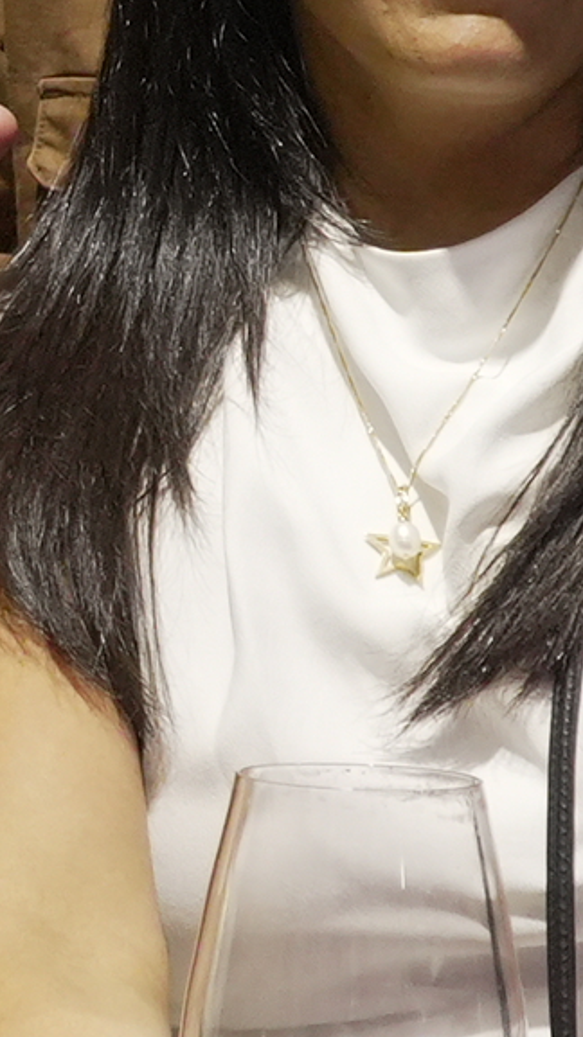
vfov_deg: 12.7
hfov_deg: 7.1
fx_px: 4651
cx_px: -155
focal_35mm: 169
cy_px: 234
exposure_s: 1/60
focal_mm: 20
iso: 2000
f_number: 4
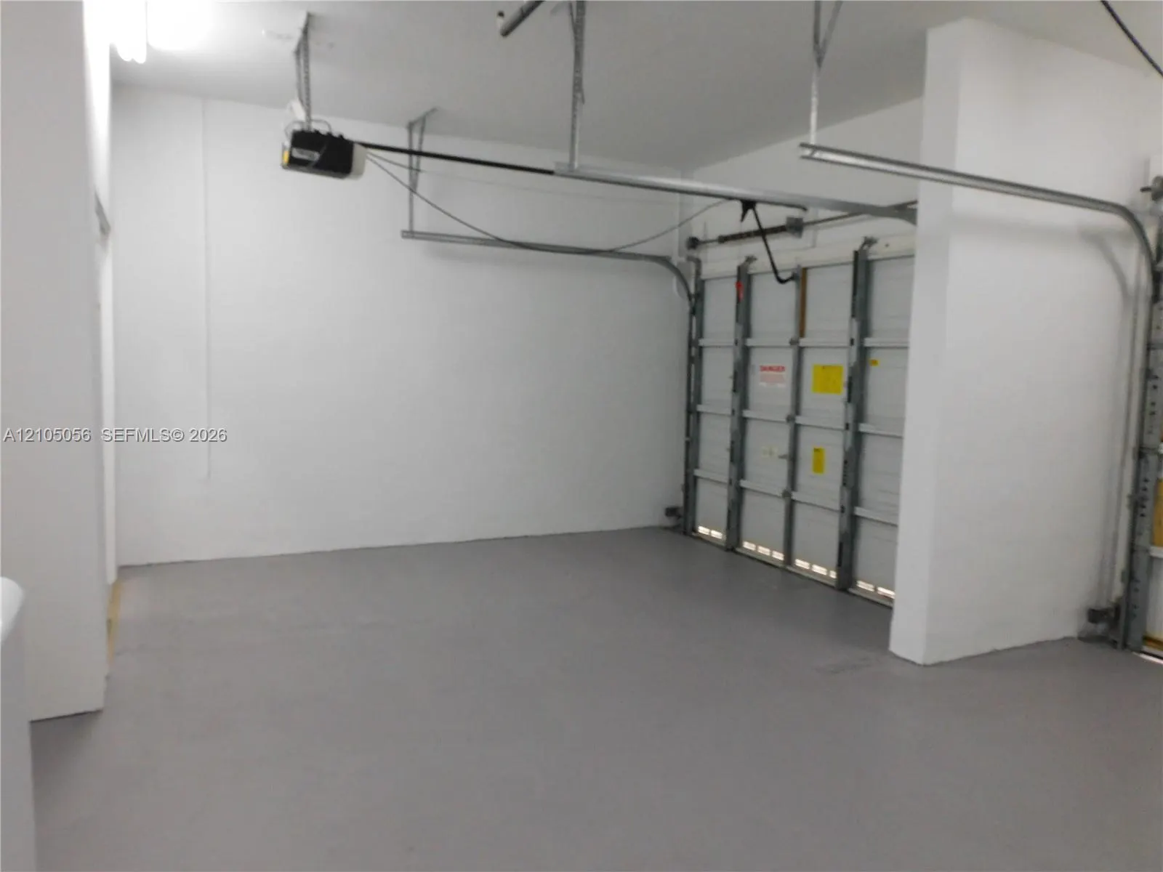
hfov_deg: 71.6
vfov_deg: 56.8
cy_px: 436
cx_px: 582
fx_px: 806
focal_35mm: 24
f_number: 3.3
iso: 360
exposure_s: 1/30
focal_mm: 4.3
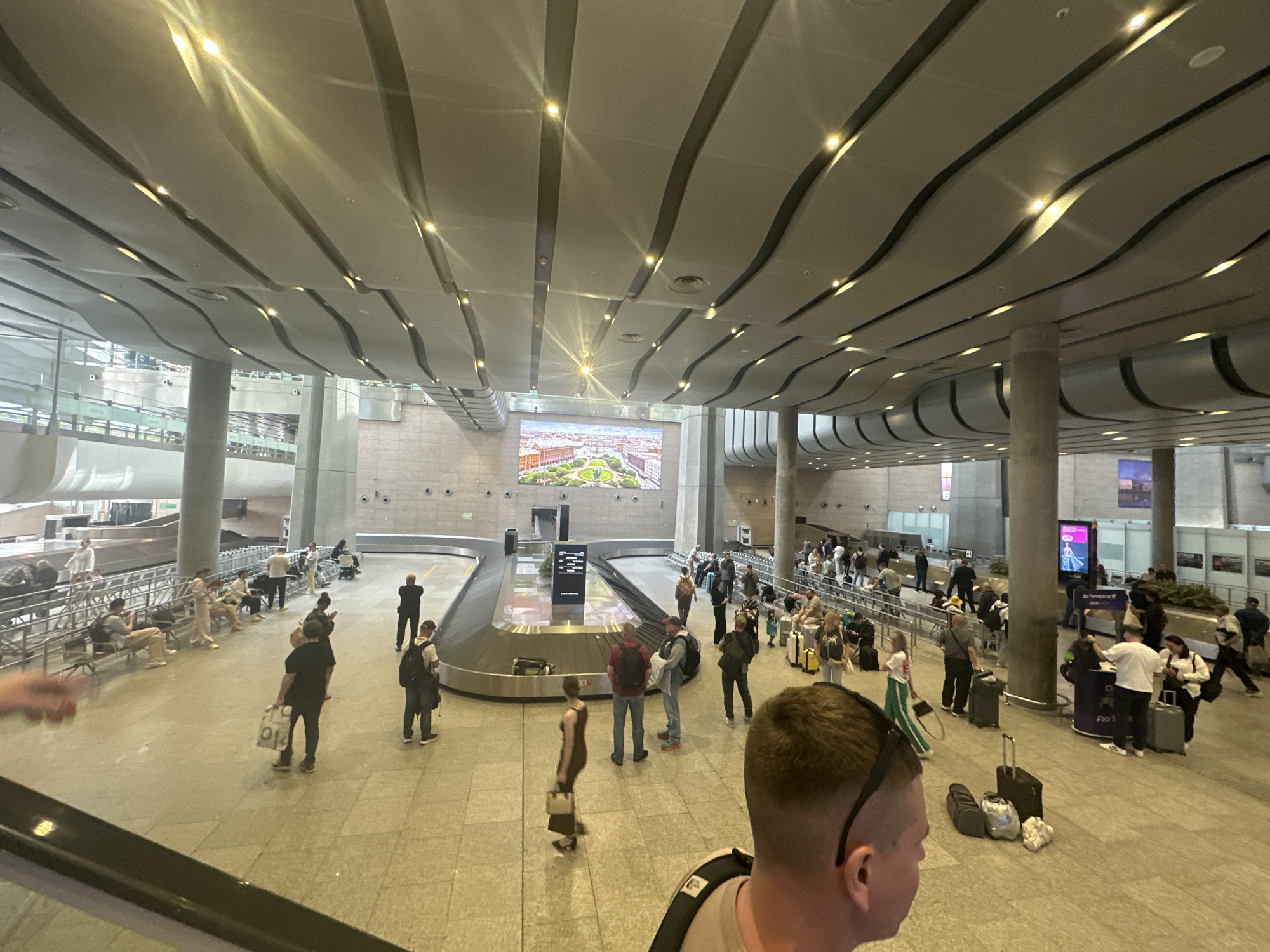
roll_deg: -1.4
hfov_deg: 102.1
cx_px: 635
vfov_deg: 85.7
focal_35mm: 14
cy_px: 476
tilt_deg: +2.8
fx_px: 514
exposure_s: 1/50
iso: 160
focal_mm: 2.22
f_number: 2.2
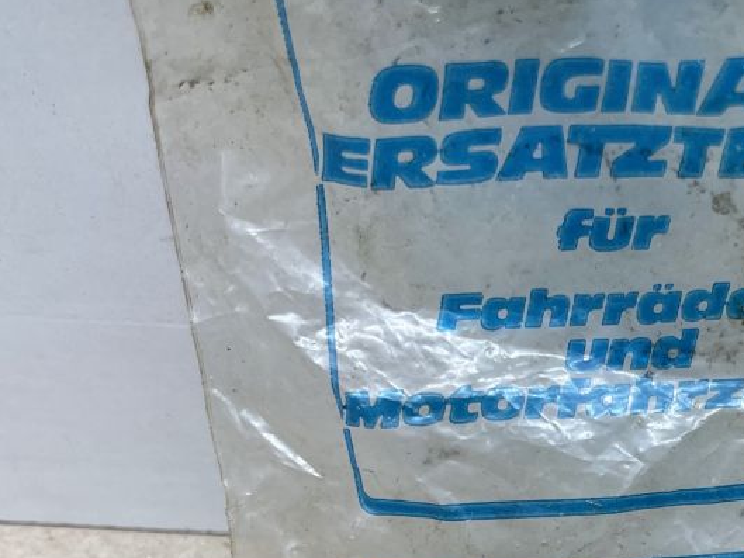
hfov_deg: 31.3
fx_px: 1268
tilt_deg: -51.9
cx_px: 662
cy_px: 602
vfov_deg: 23.4
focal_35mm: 59
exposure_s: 1/100
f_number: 1.6
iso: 80
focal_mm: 4.2
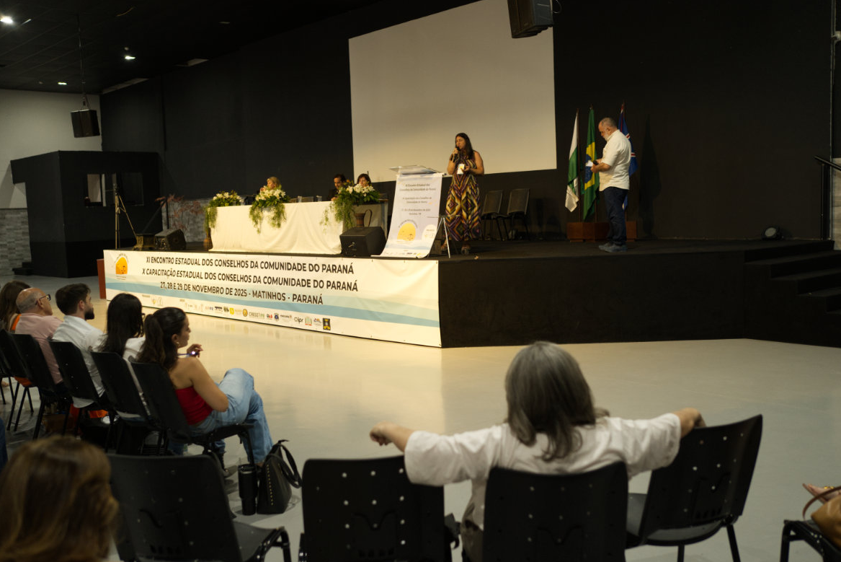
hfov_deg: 53.1
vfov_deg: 36.9
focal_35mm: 36
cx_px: 426
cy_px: 282
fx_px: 841
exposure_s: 1/100
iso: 2000
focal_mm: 35
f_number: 2.5
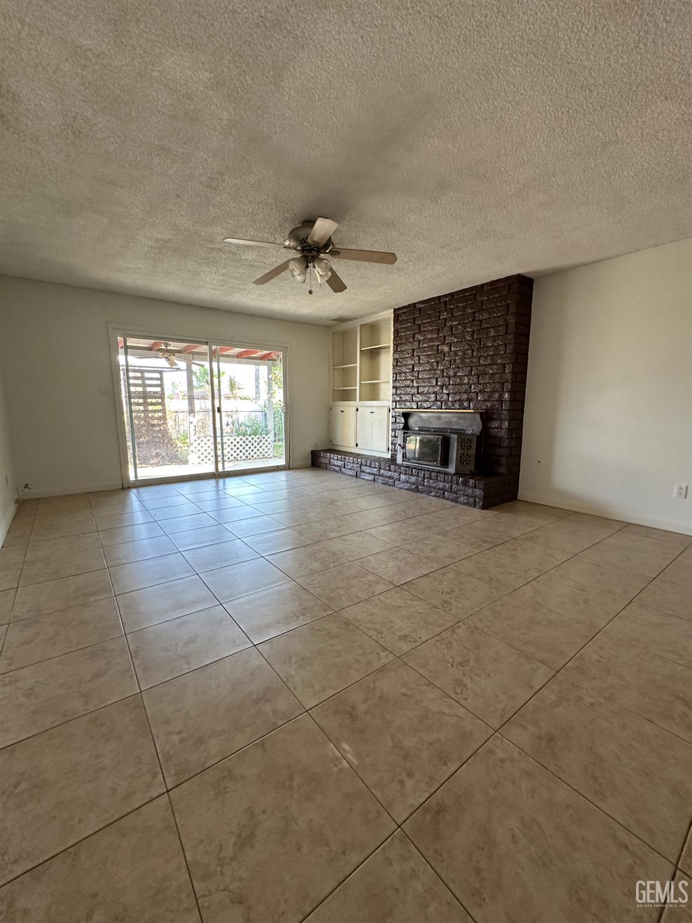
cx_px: 346
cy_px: 462
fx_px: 373
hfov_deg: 85.7
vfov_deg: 102.1
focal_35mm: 14
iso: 320
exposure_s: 1/69
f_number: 2.2
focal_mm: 2.22
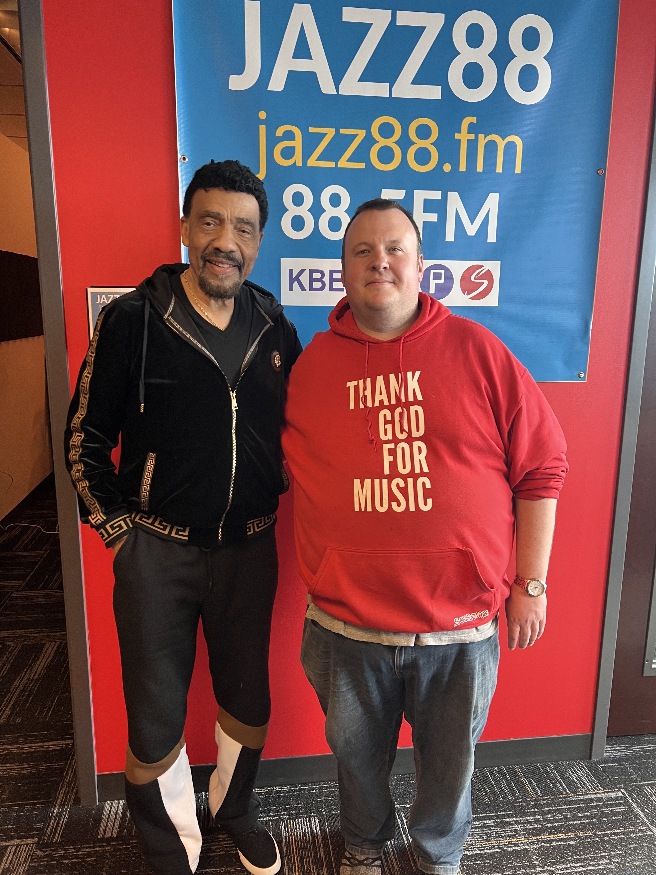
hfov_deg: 53.1
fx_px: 657
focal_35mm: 26
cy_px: 438
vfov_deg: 67.3
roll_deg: -0.7
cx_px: 328
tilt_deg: -11.2
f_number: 1.5
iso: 80
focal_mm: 5.7
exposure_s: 1/60
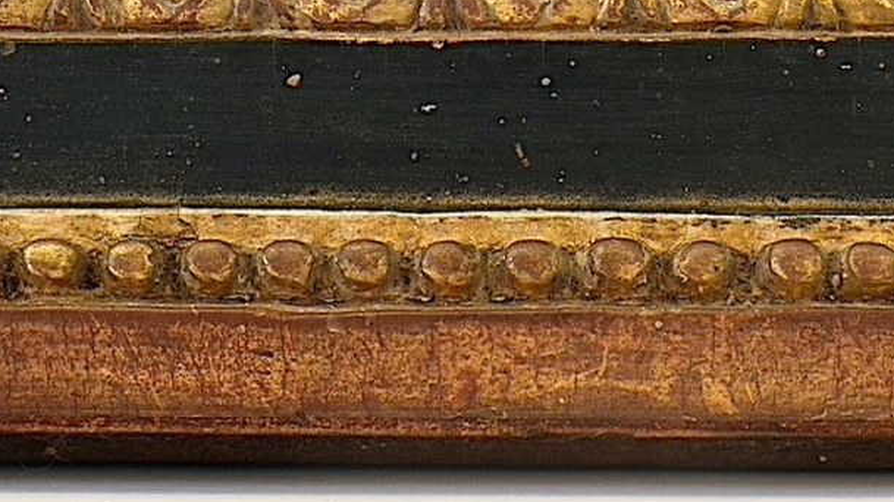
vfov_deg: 12.6
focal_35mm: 96
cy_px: 276
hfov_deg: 22.1
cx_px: 597
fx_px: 2276
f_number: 5.6
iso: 500
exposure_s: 1/125
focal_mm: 31
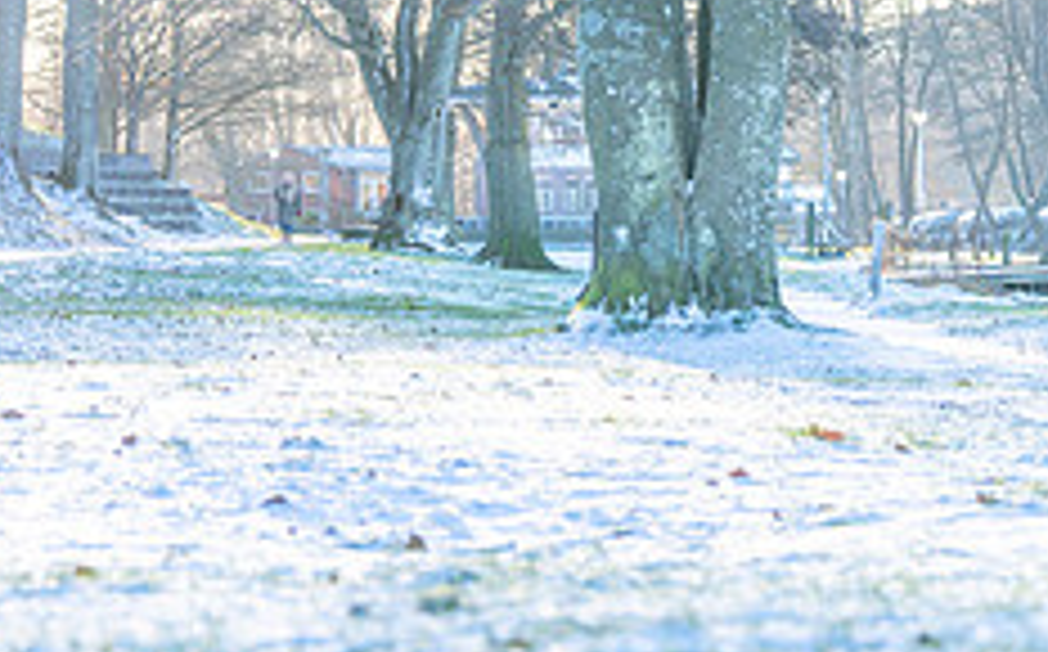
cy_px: -137
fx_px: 5078
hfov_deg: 11.8
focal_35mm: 178
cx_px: 445
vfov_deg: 7.3
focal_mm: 70
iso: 160
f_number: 4.5
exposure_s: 1/200
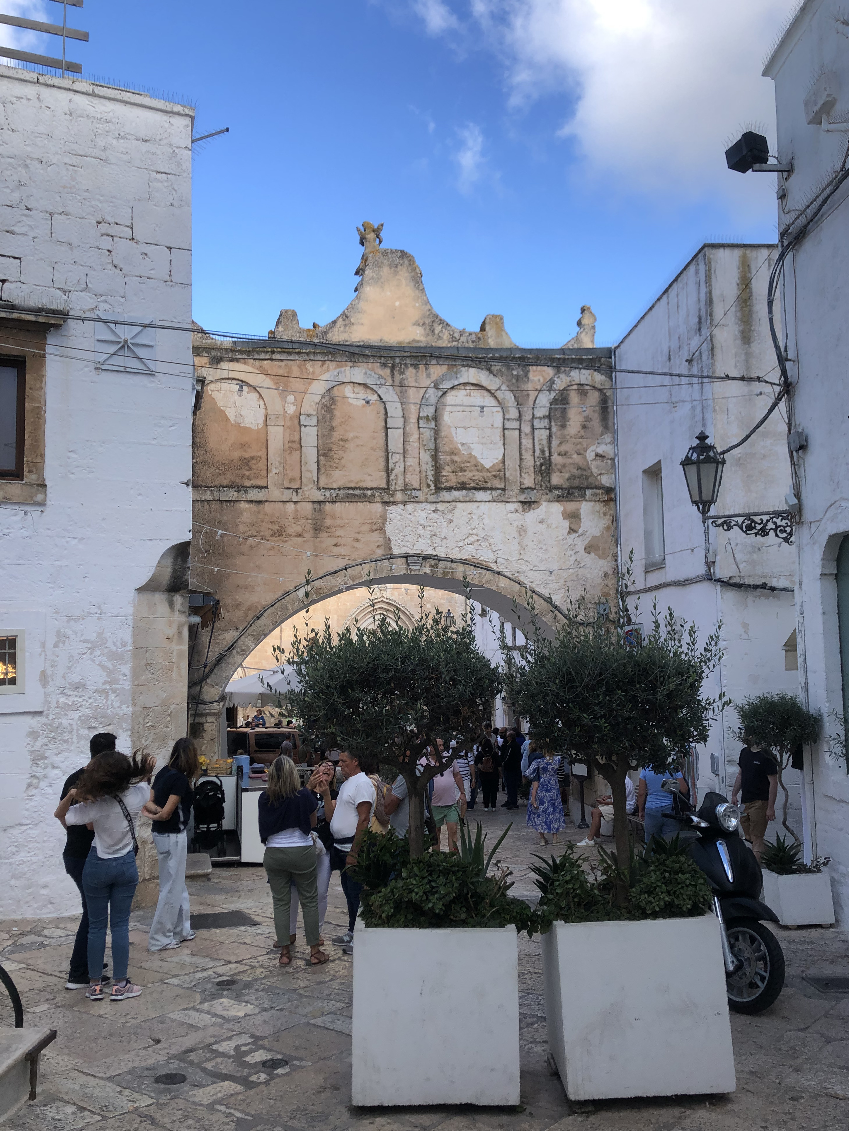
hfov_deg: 48.2
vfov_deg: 61.6
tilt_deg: +3.5
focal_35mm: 29
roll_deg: +1.9
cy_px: 584
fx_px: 948
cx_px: 426
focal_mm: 4
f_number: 1.8
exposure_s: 1/540
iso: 20
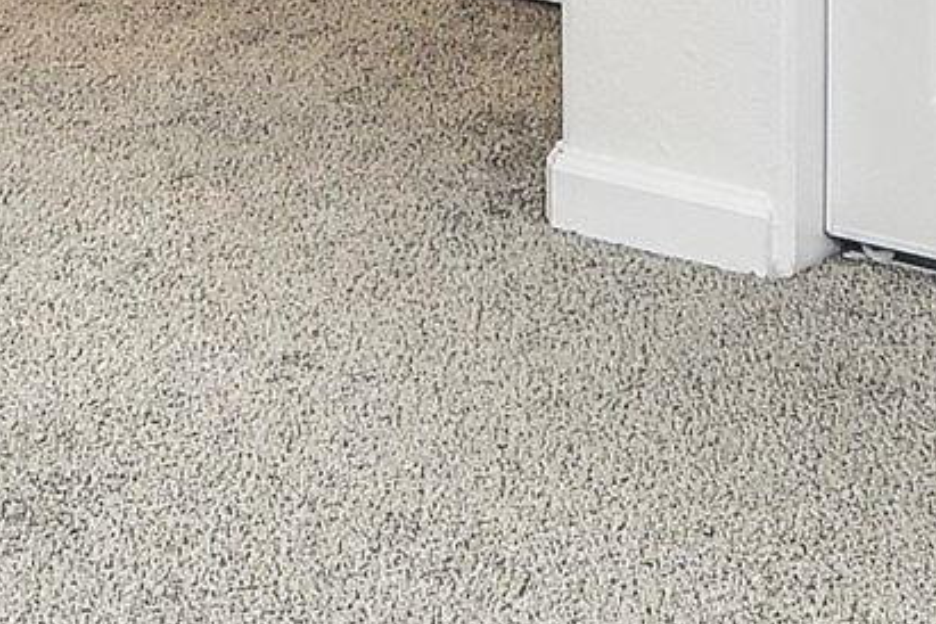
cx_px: 460
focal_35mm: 112
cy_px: -966
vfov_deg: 10.3
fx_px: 2912
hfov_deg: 18.3
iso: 250
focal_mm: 10
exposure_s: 1/60
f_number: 4.5
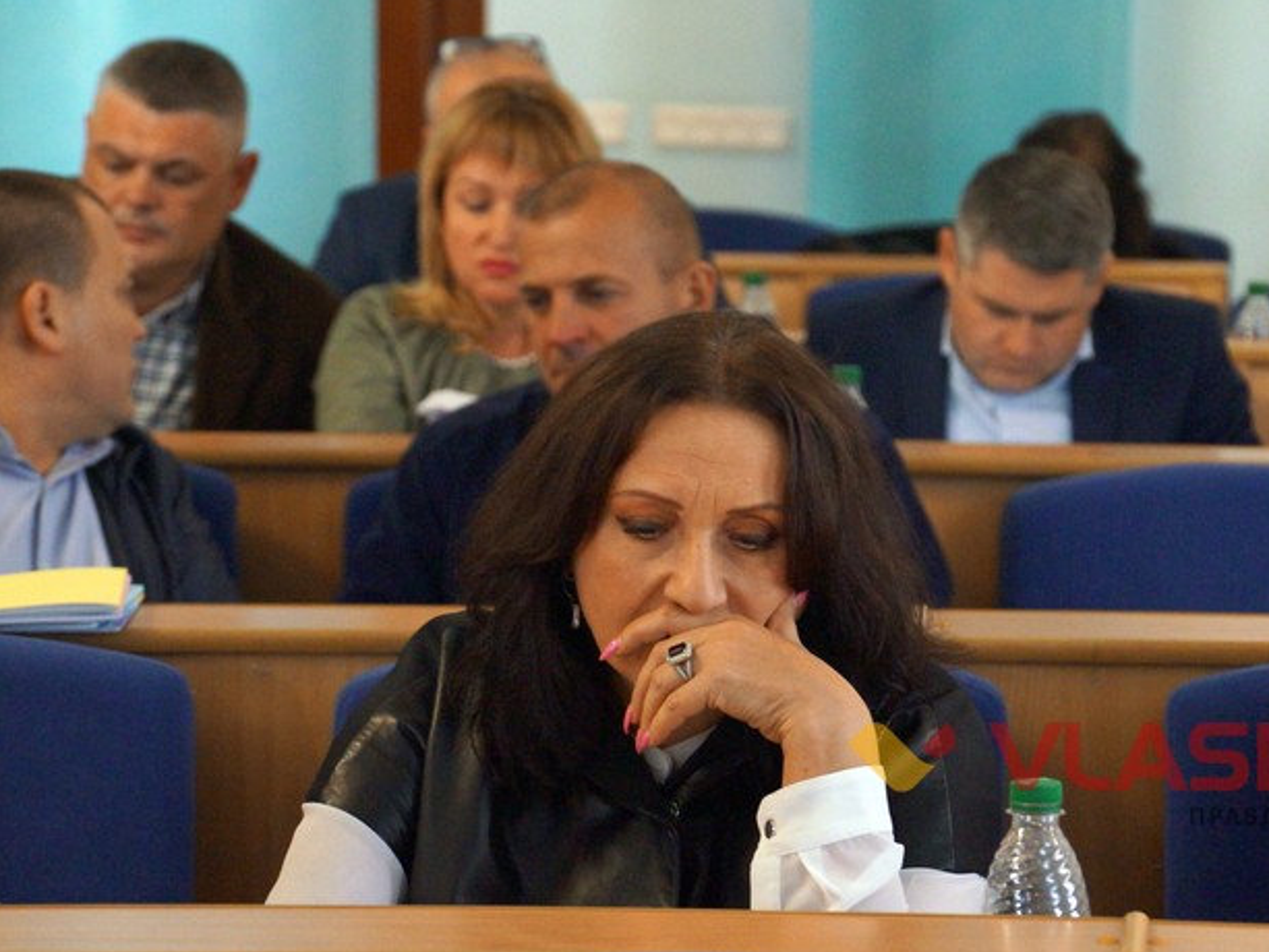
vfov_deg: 10.0
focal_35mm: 148
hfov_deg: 13.3
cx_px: 722
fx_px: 5427
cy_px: 477
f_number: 5.6
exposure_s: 1/100
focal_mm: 90
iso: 3200
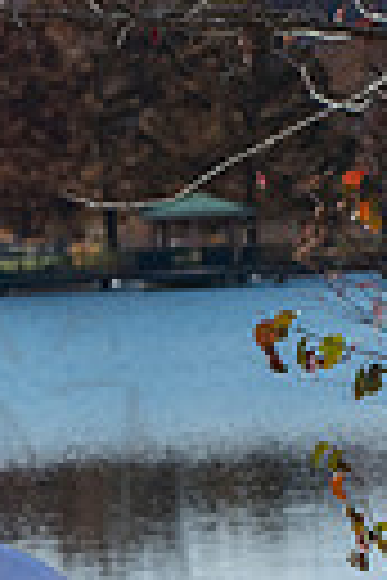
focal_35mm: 279
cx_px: -50
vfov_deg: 7.3
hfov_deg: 4.9
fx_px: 4499
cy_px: 895
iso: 400
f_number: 8
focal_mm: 80
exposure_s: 1/800
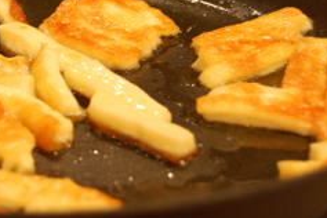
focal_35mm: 149
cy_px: 32
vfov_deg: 9.2
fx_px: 1353
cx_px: 44
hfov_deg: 13.7
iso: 800
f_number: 5.6
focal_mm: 48
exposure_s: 1/20
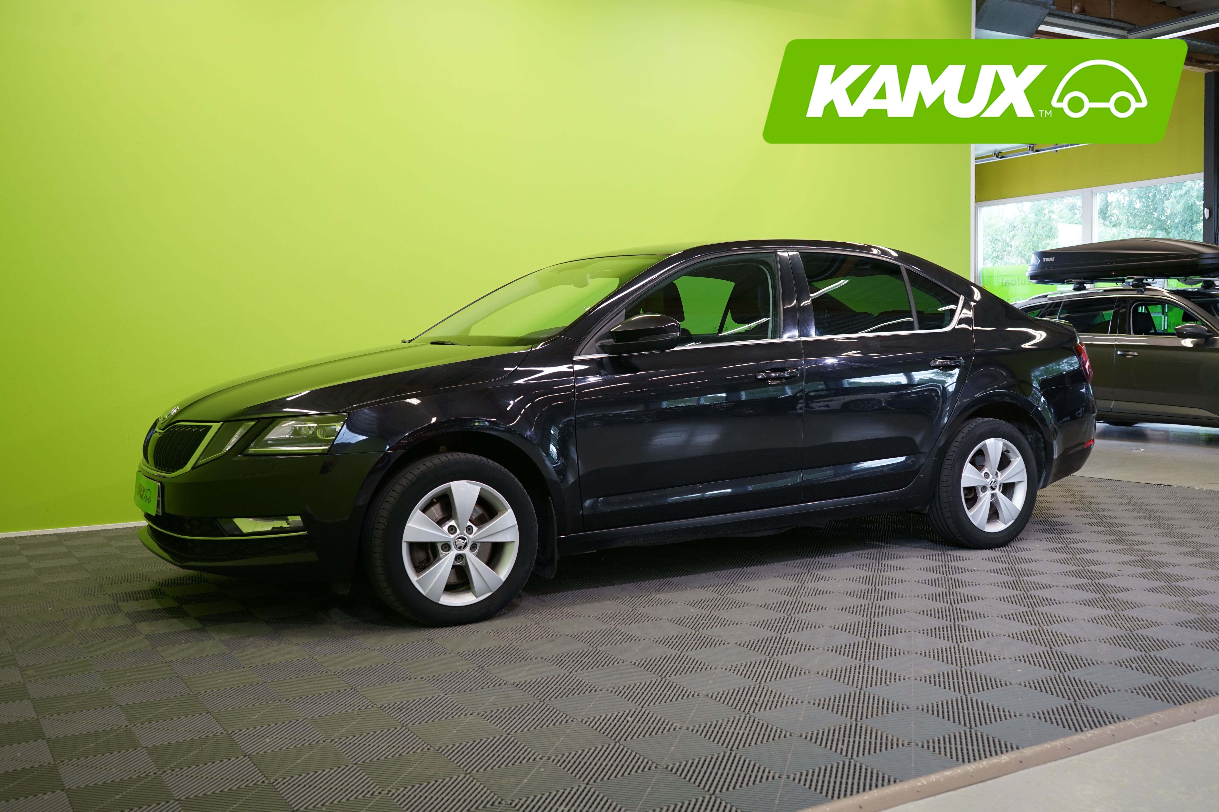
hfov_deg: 55.8
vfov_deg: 38.9
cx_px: 610
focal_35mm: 34
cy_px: 406
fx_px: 1151
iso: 500
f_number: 5.6
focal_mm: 34
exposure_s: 1/30
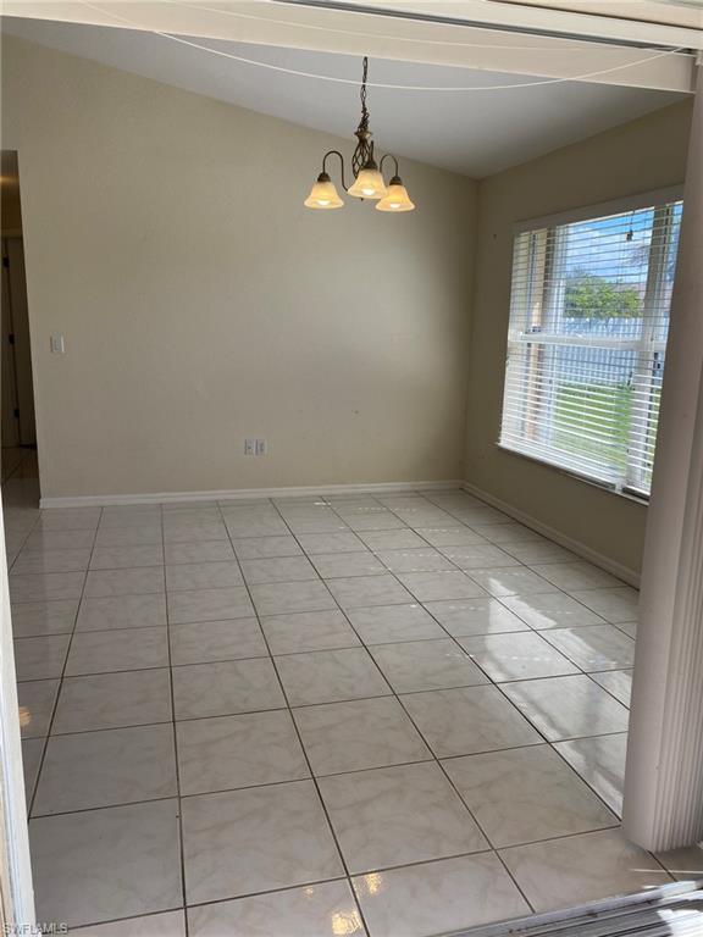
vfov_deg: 67.3
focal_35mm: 26
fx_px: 704
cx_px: 352
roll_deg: -1.6
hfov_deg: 53.1
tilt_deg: -10.7
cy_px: 468
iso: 32
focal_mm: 4.25
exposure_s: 1/414
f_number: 1.8
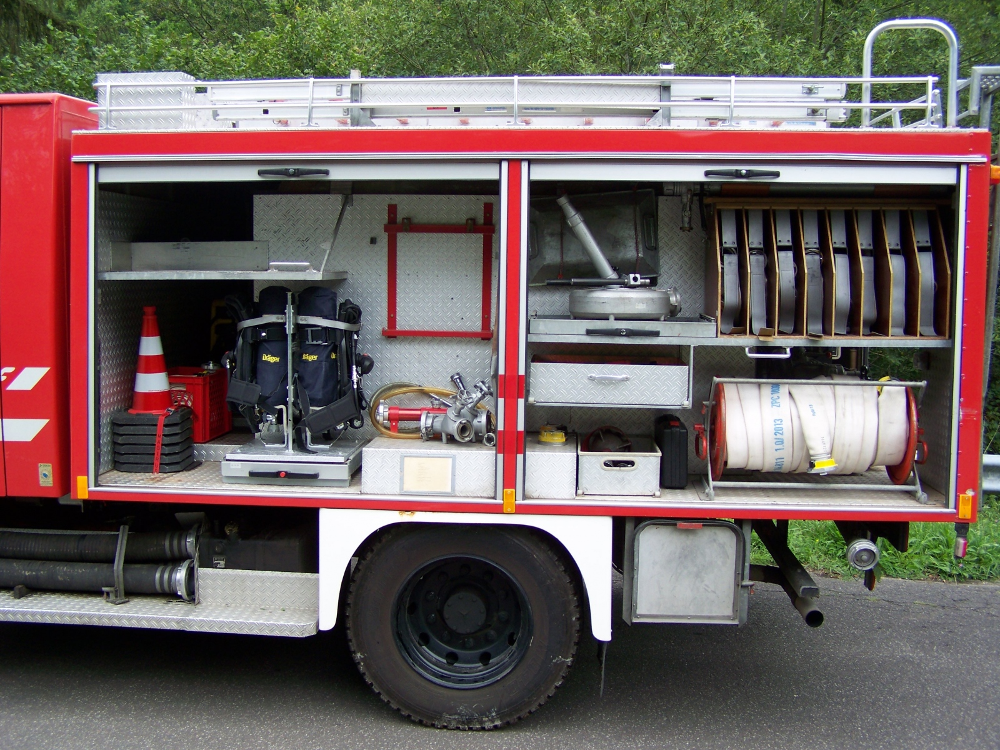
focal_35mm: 38
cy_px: 375
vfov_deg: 37.7
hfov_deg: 49.0
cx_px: 500
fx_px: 1098
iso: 64
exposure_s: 1/200
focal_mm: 6.3
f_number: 2.8
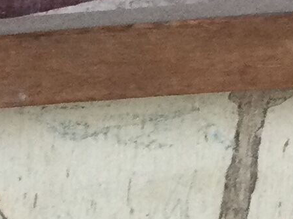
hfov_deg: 8.7
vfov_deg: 6.5
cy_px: 113
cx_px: 71
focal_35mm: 227
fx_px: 1920
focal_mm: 3.3
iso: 80
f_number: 2.4
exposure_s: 1/33
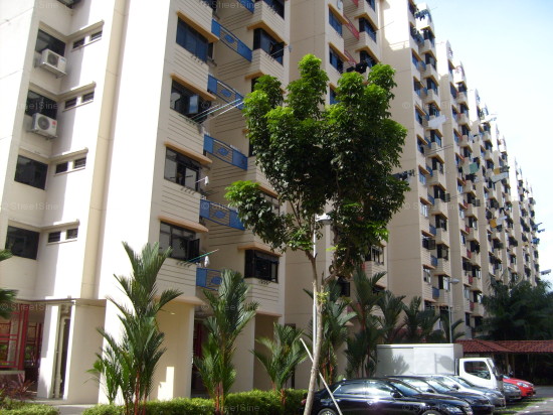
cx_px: 276
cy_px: 208
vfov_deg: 40.7
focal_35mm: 35
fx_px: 559
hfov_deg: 52.6
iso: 80
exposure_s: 1/180
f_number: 7.1
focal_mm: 5.8
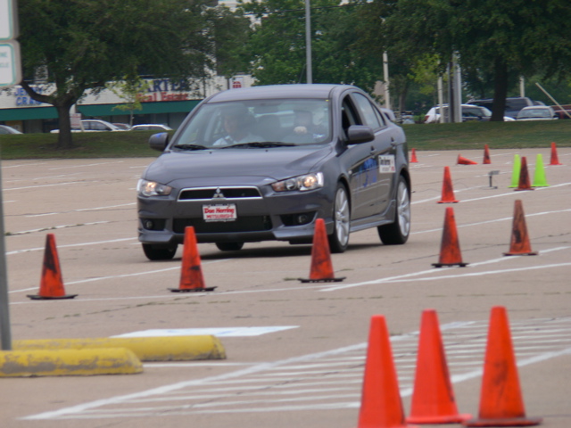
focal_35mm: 420
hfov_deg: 4.7
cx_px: 286
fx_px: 6928
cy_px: 214
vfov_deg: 3.5
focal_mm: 88.8
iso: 80
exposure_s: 1/400
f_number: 5.6
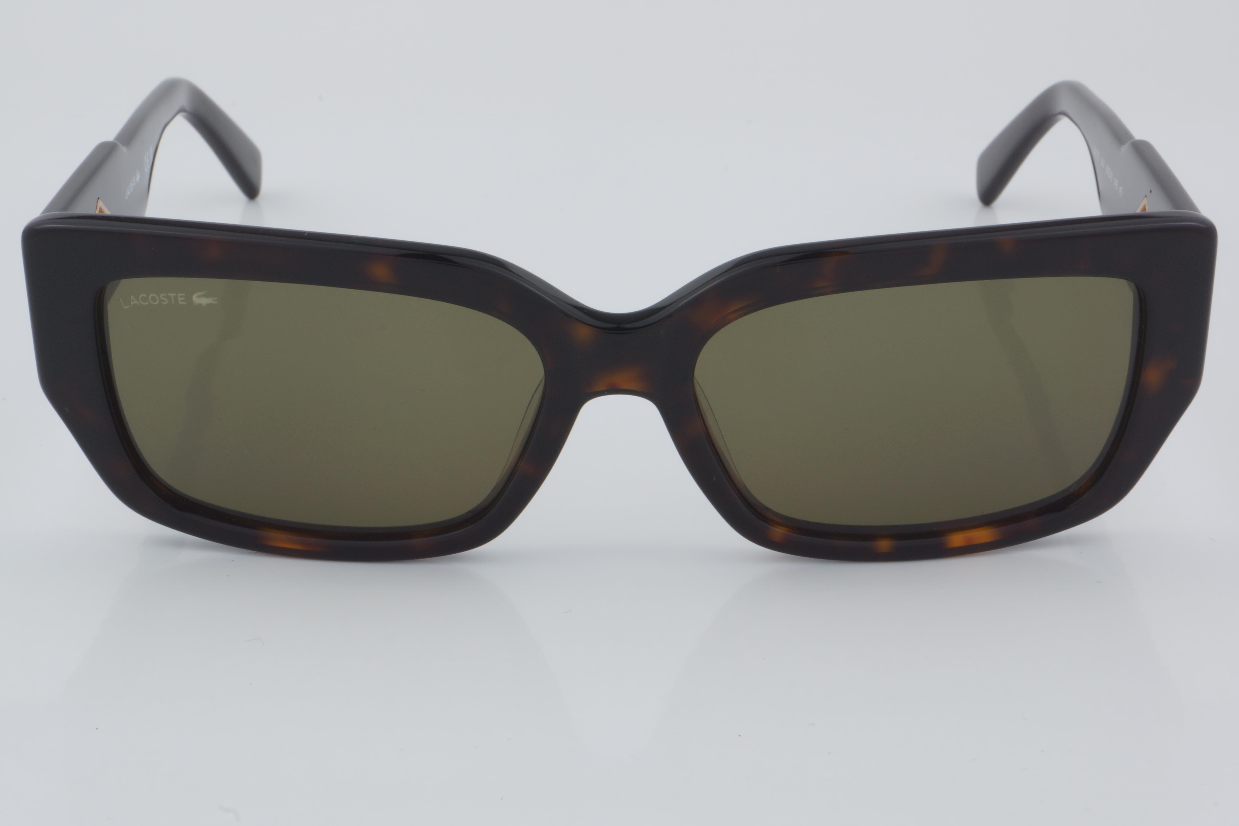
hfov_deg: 24.6
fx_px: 2839
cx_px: 620
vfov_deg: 16.6
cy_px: 413
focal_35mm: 82
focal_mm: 55
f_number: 32
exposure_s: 1/4
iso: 100
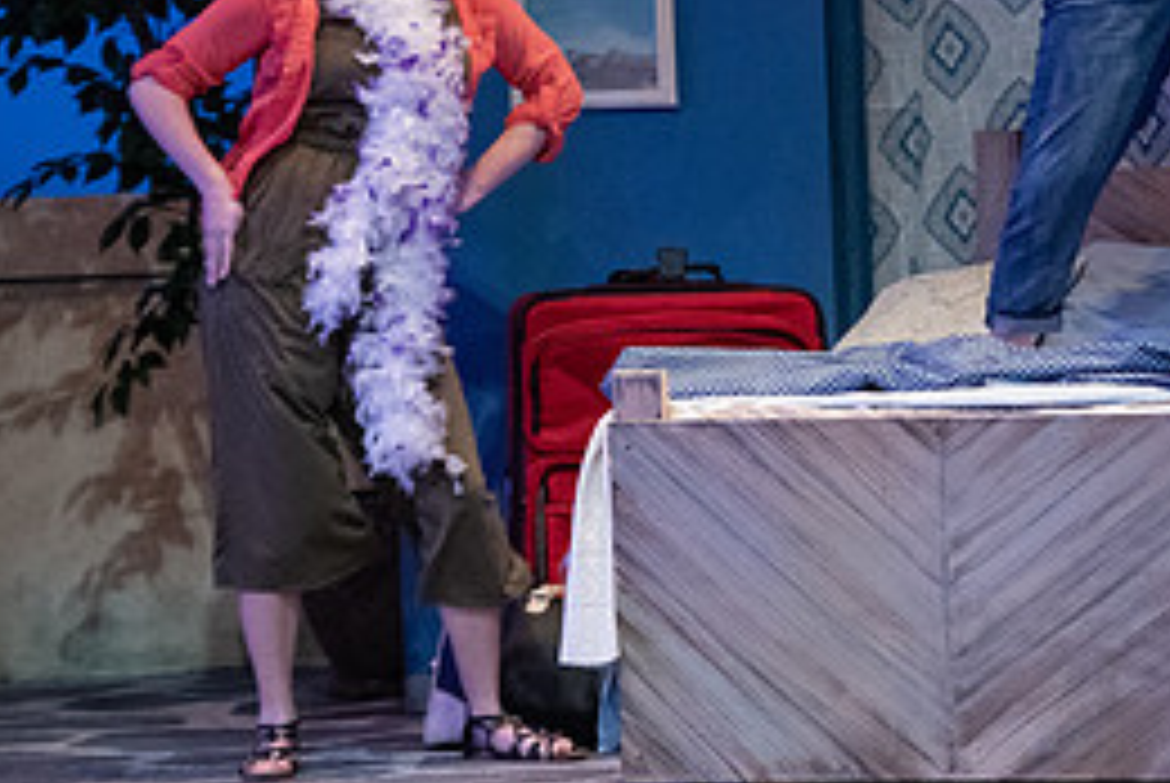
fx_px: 10151
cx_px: 1066
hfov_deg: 6.6
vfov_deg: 4.4
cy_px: 38
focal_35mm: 312
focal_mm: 140
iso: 4000
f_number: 3.2
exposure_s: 1/400
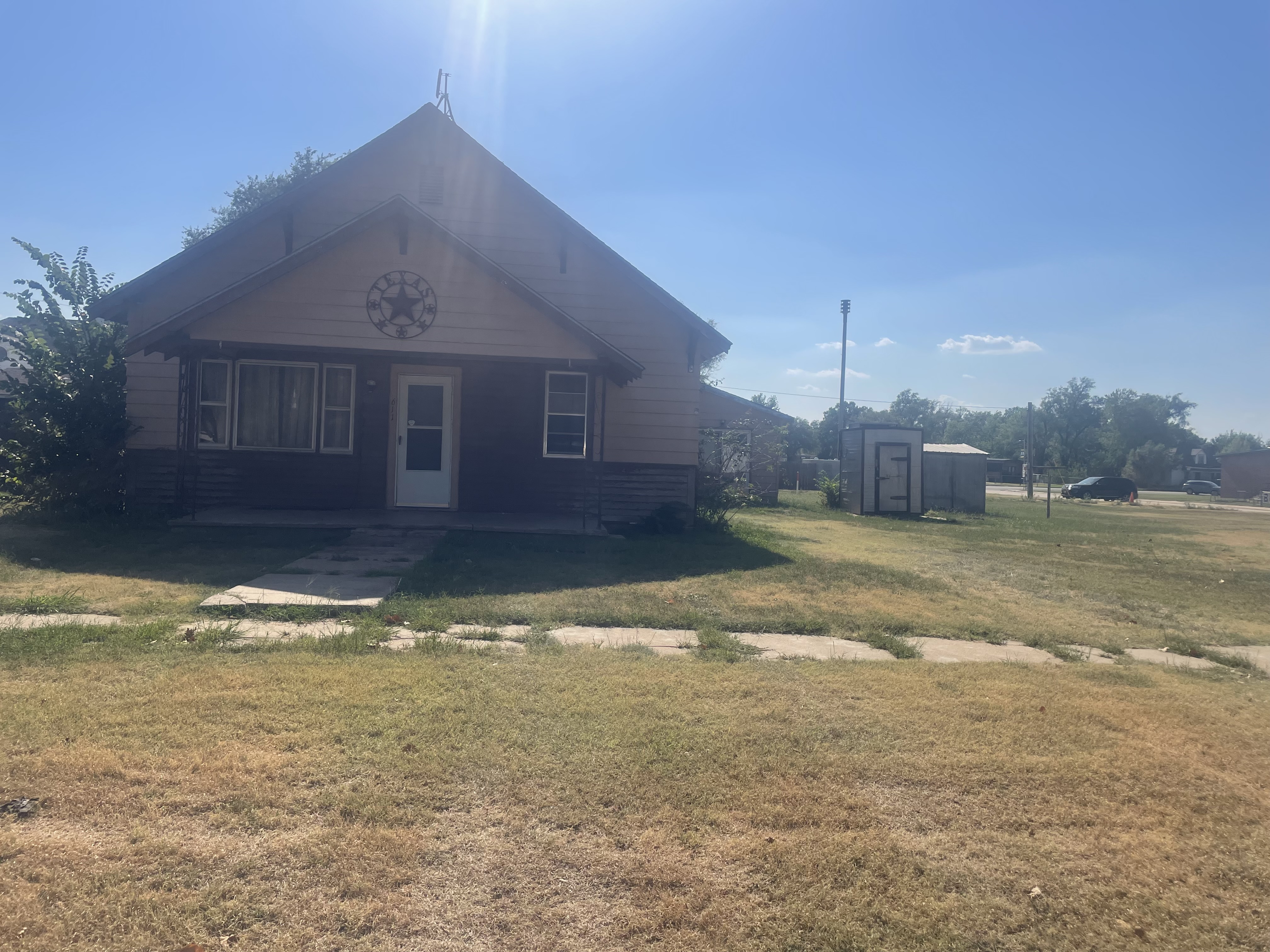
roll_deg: -1.6
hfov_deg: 67.3
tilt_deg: +0.2
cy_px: 476
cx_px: 635
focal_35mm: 26
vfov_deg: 53.1
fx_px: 954
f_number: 1.6
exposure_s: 1/6494
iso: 32
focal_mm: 4.2
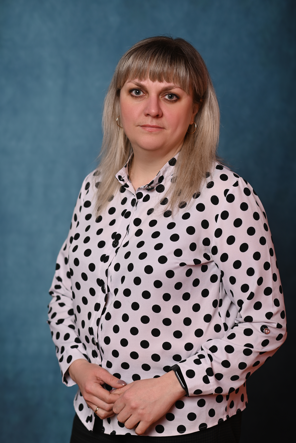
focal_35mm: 85
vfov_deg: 23.9
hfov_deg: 16.1
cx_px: 148
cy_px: 222
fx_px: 1047
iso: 250
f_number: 2.8
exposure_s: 1/200
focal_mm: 85
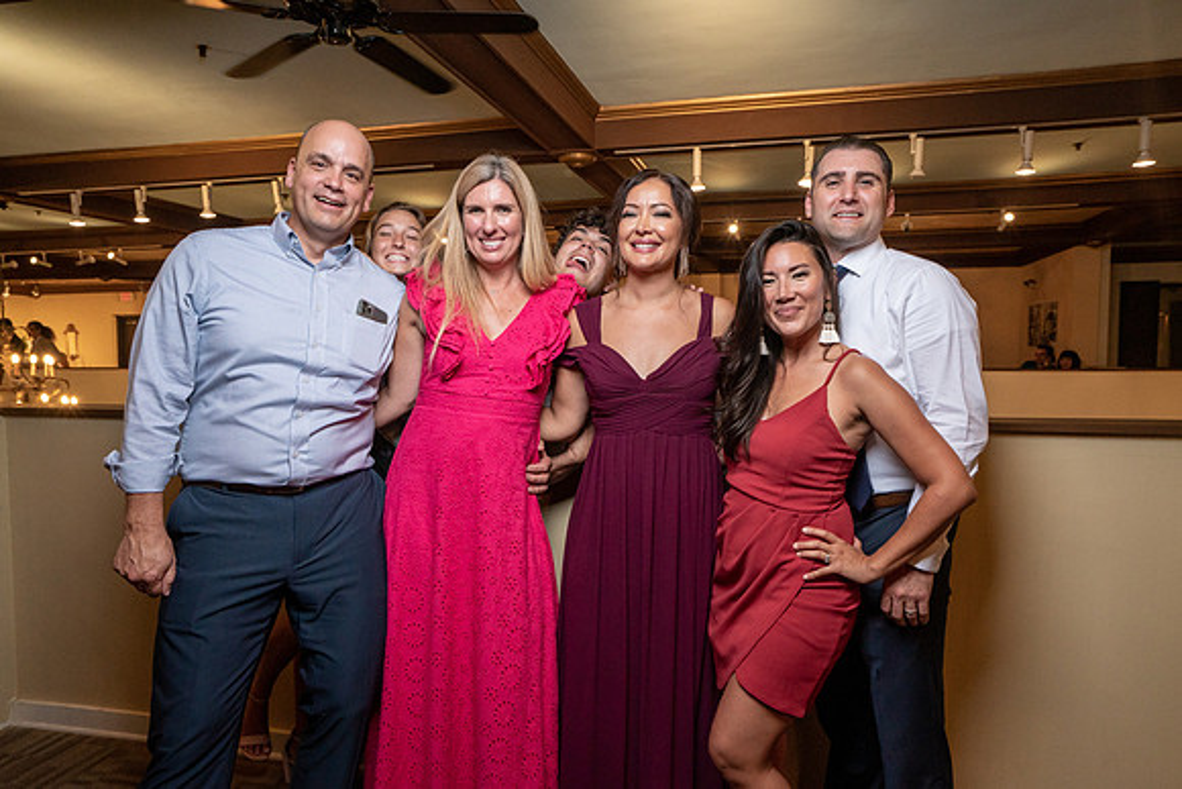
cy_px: 394
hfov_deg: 76.8
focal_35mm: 23
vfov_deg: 55.7
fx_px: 746
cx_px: 593
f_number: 5.6
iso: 2000
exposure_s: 1/200
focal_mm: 22
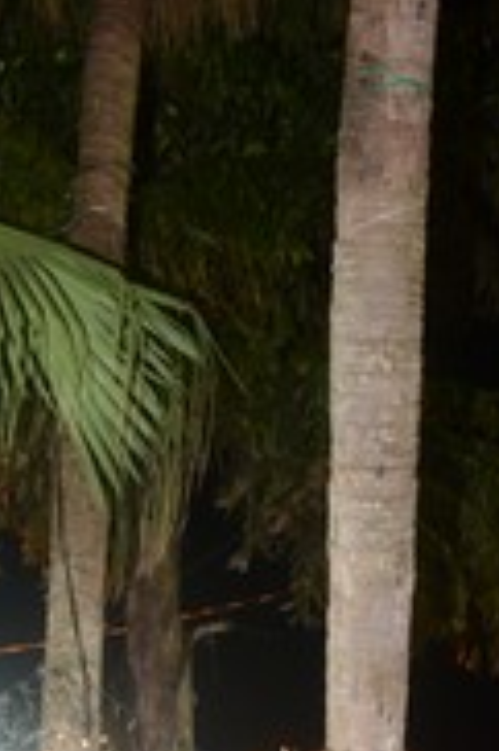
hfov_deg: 14.9
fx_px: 1854
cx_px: -78
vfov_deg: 21.4
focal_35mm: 89
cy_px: 887
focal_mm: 24
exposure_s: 1/60
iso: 1600
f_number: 4.5
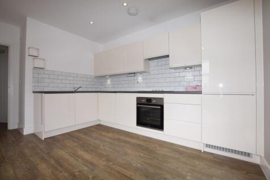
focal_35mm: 15
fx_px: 112
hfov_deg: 100.4
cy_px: 90
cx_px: 135
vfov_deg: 77.3
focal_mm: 10
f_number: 5.6
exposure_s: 1/125
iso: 250
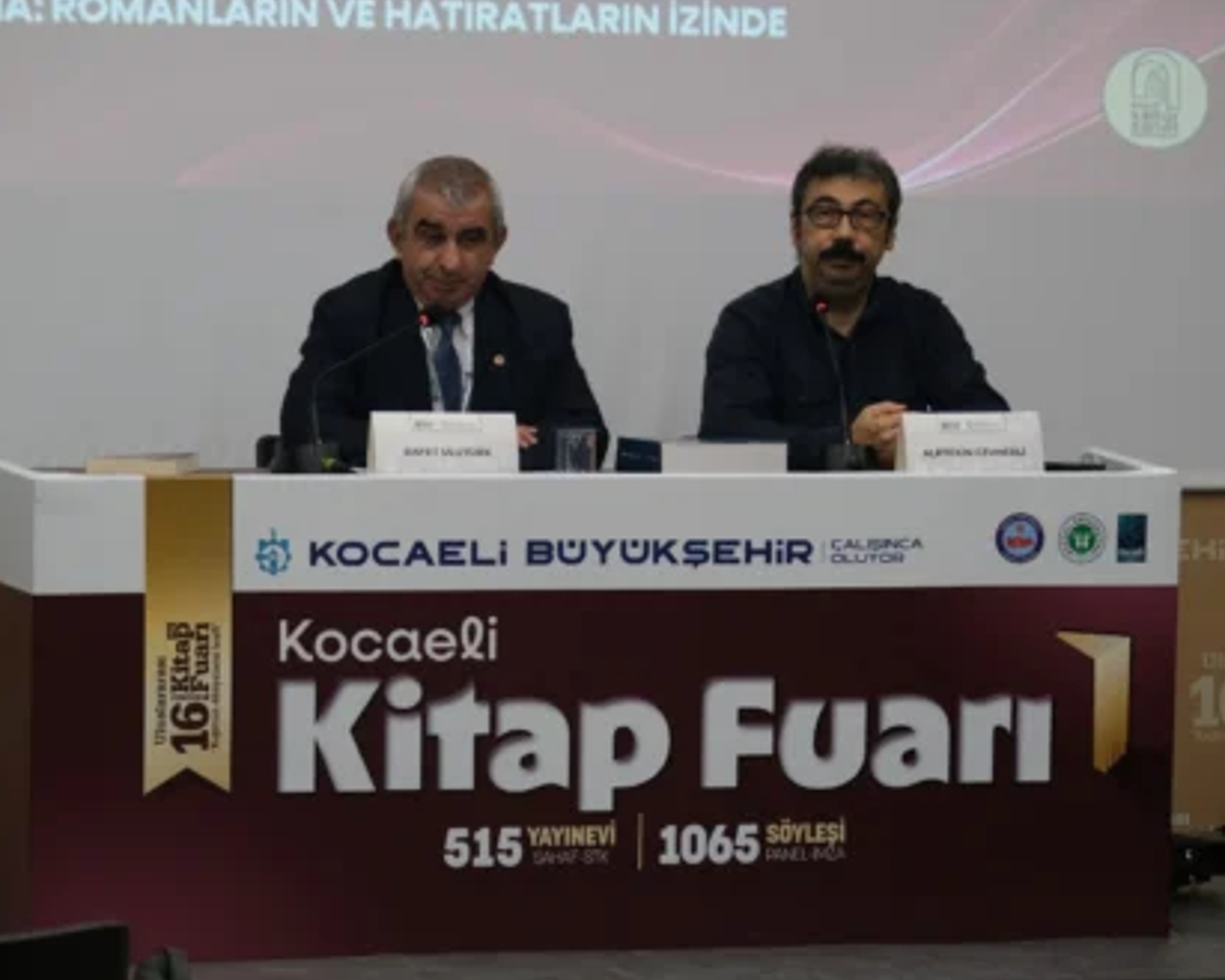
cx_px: 587
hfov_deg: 14.1
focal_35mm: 137
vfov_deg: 11.3
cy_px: 487
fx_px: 4968
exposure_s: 1/120
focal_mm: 80
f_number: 4
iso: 1000
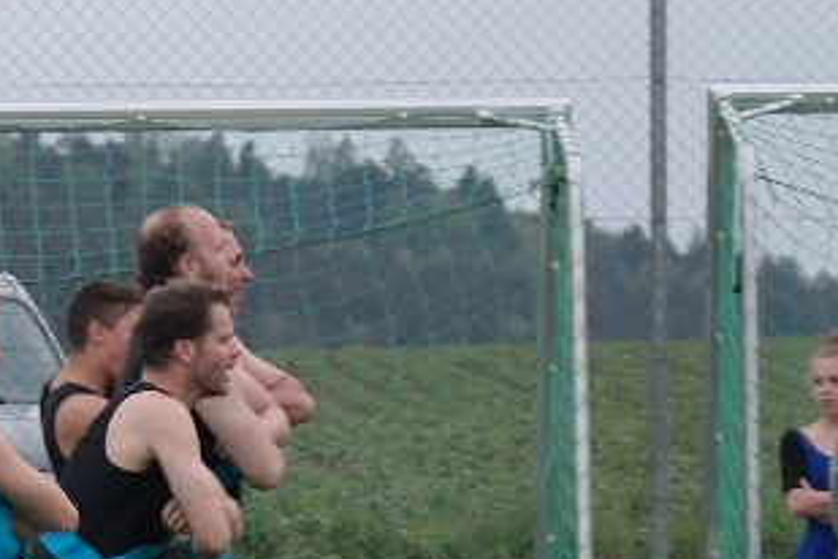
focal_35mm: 399
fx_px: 9287
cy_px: 763
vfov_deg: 3.4
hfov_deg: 5.1
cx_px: -461
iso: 200
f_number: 4
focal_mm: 50
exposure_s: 1/160
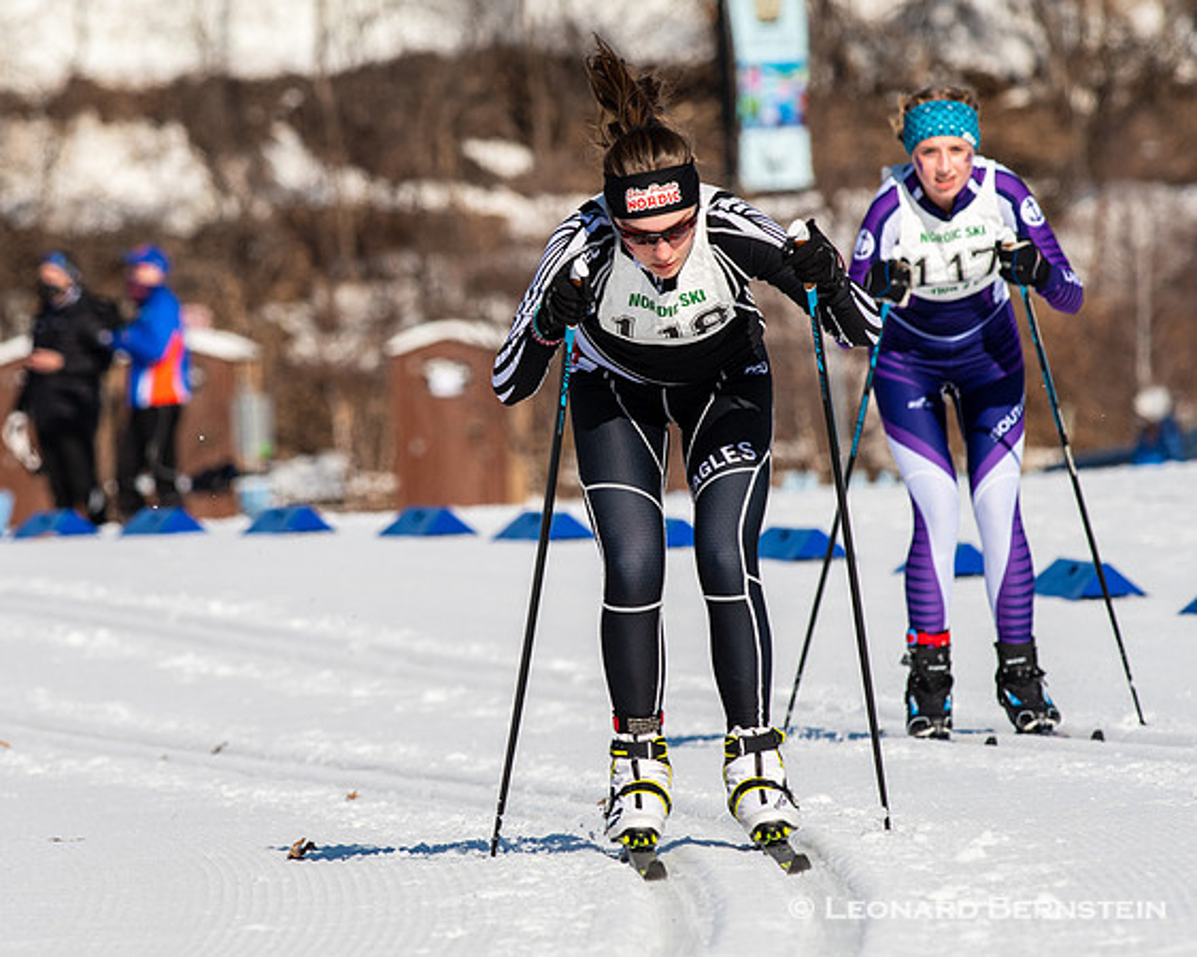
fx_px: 19156
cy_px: 511
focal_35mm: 541
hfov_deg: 3.6
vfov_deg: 2.9
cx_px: 430
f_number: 8
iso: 400
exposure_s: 1/2000
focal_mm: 300
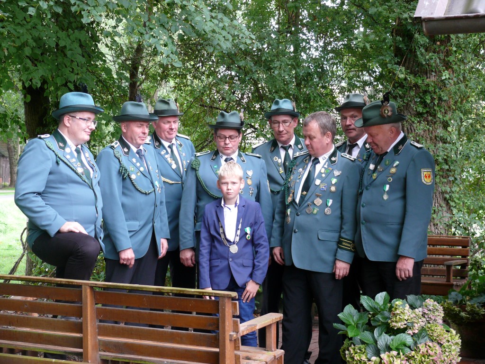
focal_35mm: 65
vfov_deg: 22.6
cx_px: 242
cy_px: 182
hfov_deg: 29.8
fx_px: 911
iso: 160
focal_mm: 13.7
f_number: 3.2
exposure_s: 1/30
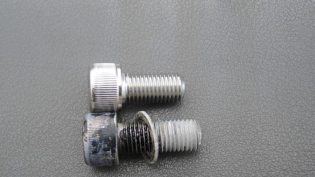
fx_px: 551
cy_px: 114
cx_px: 145
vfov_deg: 18.2
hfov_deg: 31.9
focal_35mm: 66
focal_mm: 9.9
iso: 80
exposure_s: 1/320
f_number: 2.5
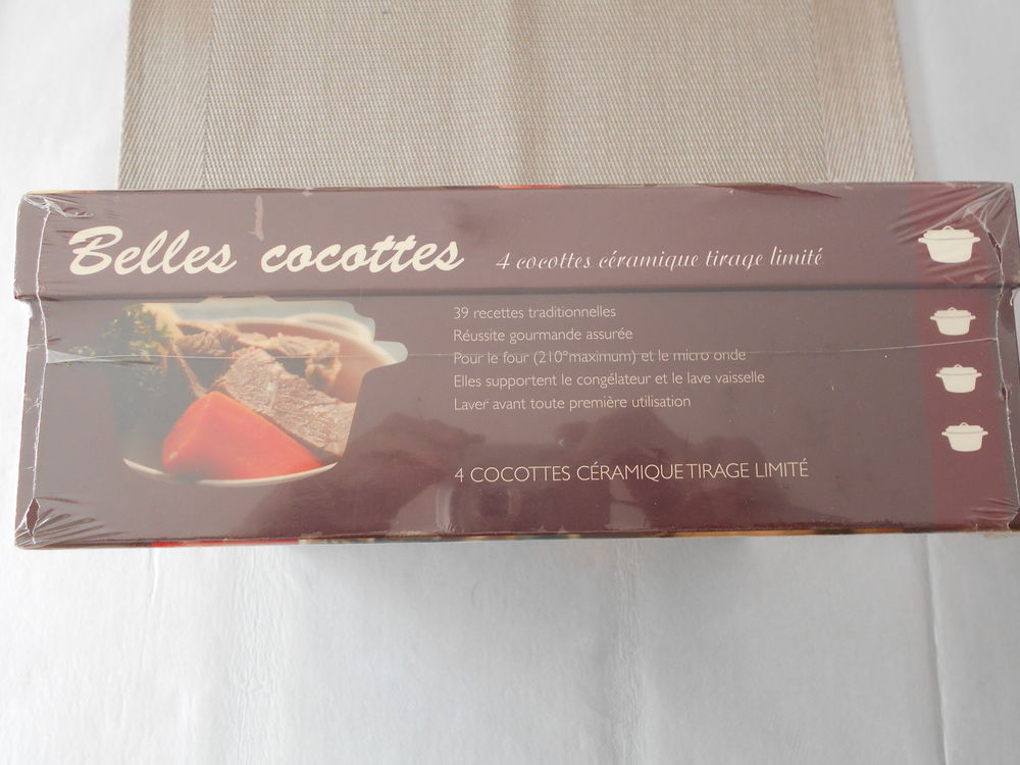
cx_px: 510
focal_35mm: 30
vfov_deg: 46.8
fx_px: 884
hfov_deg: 60.0
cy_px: 382
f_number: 3.4
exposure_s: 1/30
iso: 140
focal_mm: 5.1
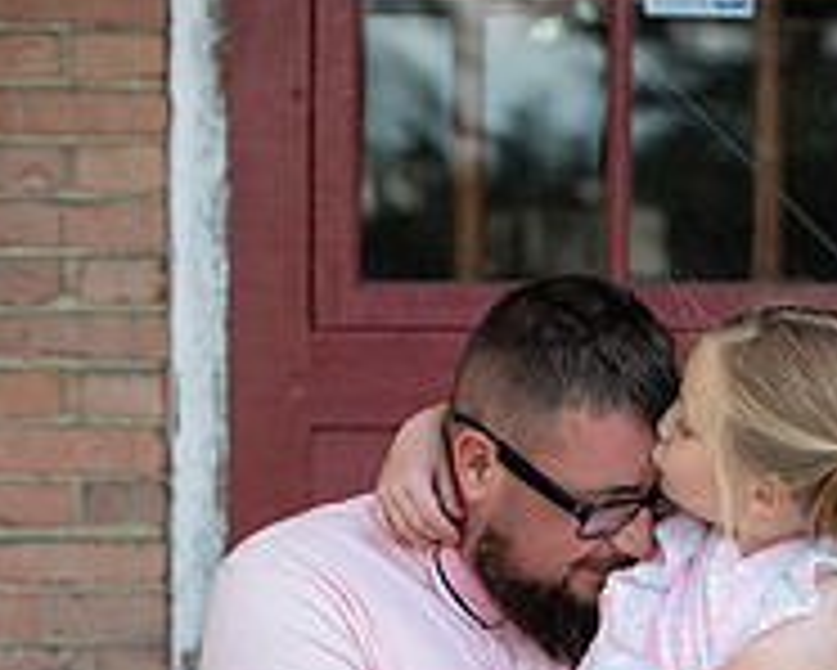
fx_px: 5750
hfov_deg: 8.3
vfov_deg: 6.6
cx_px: 662
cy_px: 886
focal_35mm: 232
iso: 200
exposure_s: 1/125
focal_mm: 102
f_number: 4
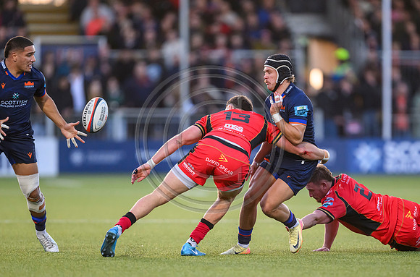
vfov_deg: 2.6
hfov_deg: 4.0
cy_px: 182
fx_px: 6082
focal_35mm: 523
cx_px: 274
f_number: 3.2
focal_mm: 400
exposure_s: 1/3200
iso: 3200
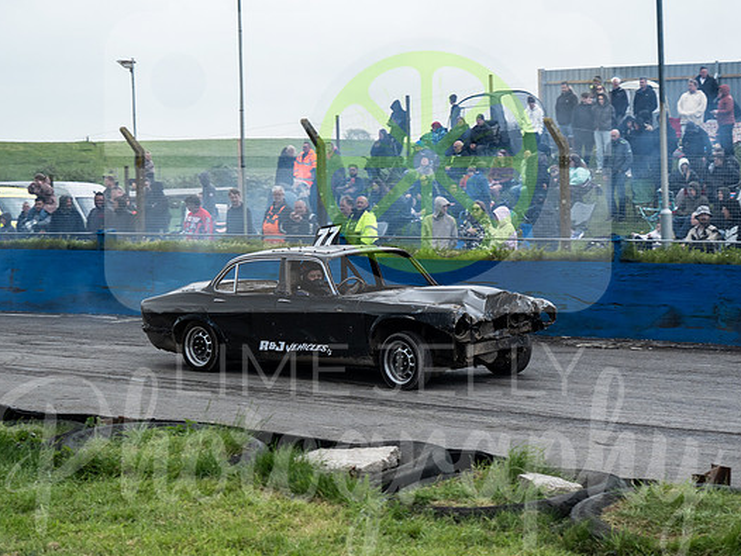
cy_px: 271
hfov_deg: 20.6
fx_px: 2035
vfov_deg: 15.6
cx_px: 404
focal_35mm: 95
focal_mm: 34
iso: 160
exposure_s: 1/250
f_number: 4
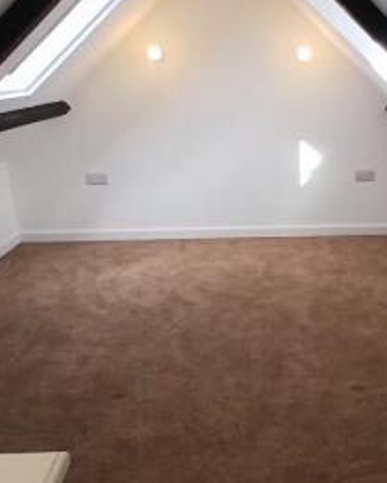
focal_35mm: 37
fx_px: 529
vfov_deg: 48.9
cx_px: 295
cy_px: 206
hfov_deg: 39.0
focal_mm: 1.4
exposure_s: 1/100
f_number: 2.2
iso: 80
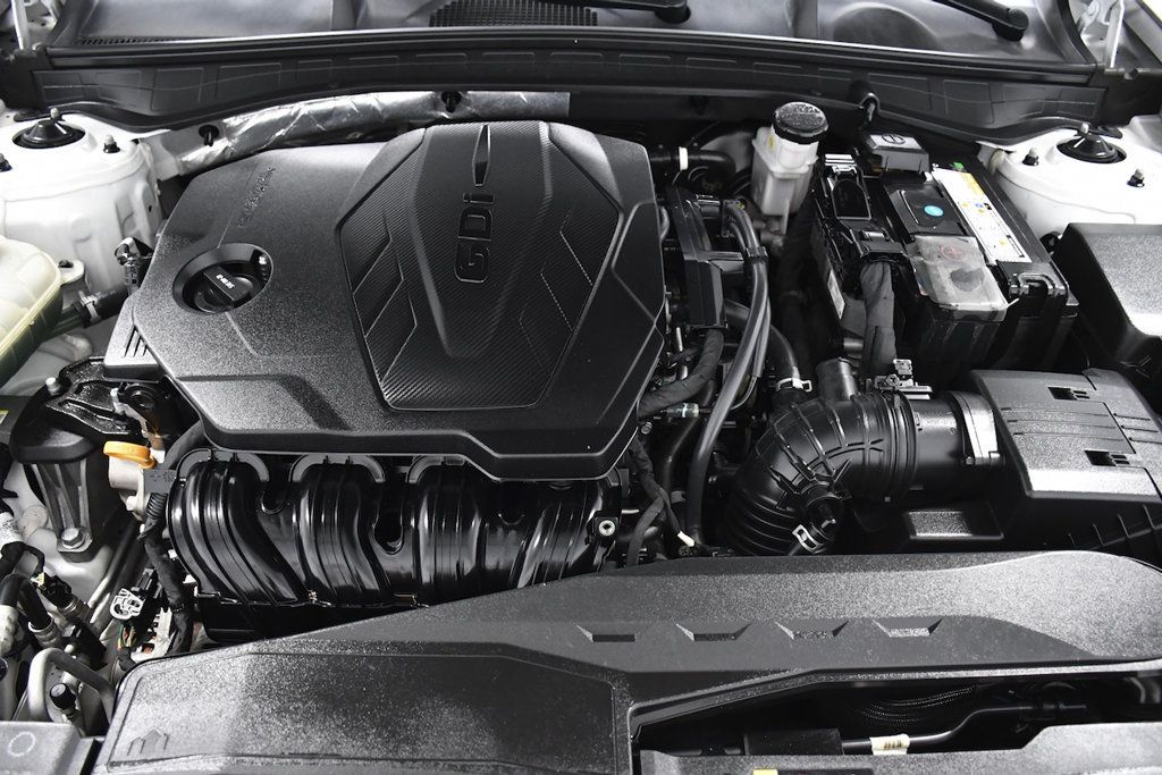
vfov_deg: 47.9
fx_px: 872
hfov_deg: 67.4
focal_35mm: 27
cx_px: 581
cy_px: 388
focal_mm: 18
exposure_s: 1/160
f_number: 3.5
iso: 2500
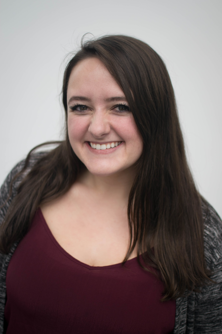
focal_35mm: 52
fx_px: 486
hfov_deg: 25.8
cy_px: 167
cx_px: 111
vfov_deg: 37.9
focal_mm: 35
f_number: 2.2
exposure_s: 1/160
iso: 200
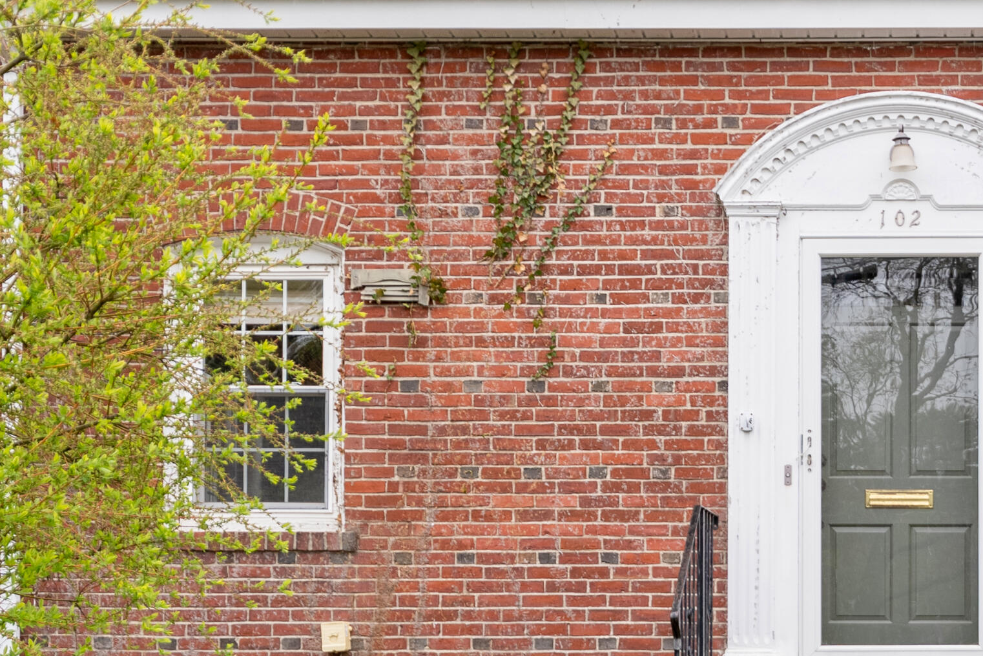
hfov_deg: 28.0
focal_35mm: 69
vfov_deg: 19.6
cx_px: 902
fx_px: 1885
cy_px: 508
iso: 320
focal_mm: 35
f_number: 4.5
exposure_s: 1/400
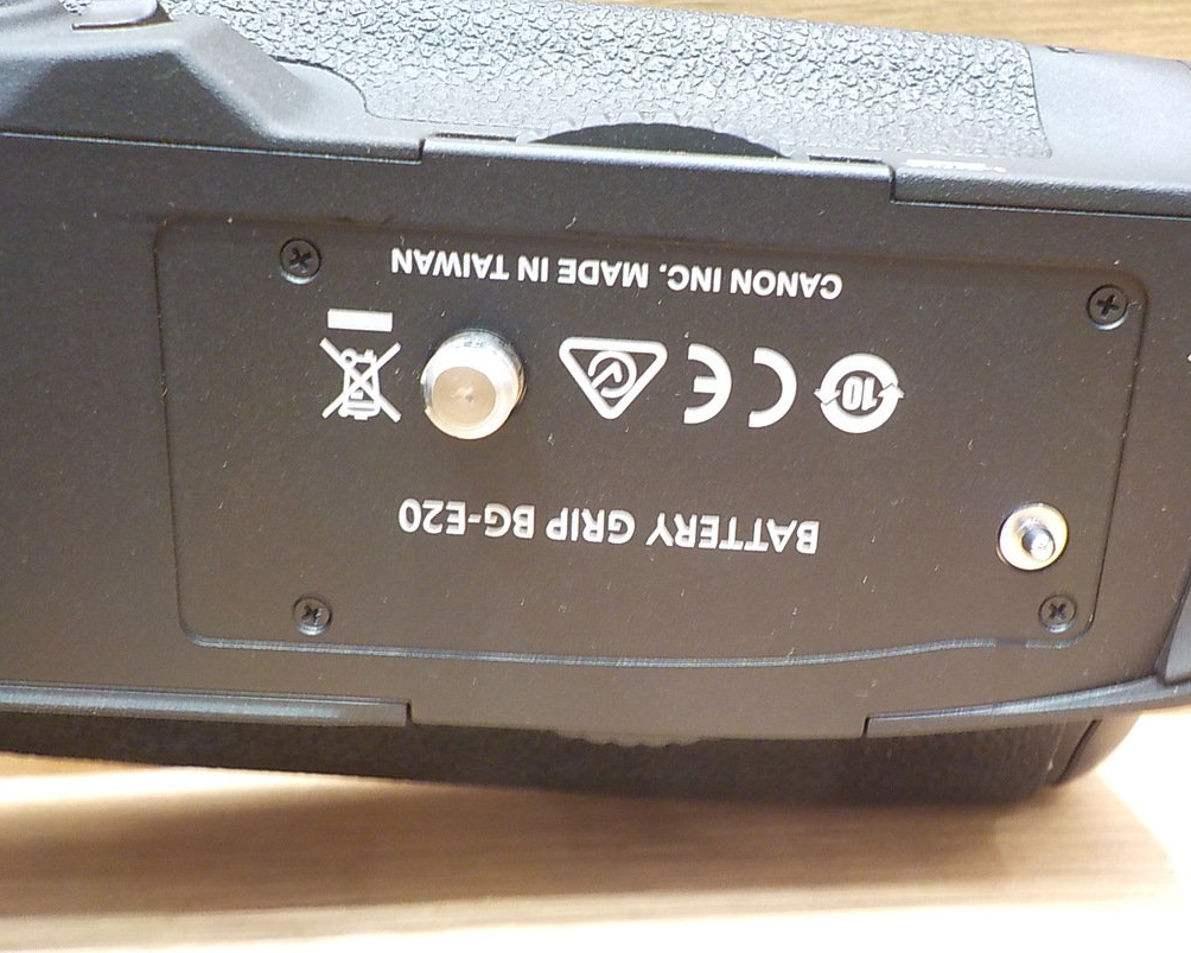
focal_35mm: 35
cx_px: 688
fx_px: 1234
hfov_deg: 51.3
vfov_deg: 42.2
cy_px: 510
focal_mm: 4.1
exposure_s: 1/30
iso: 250
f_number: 3.3
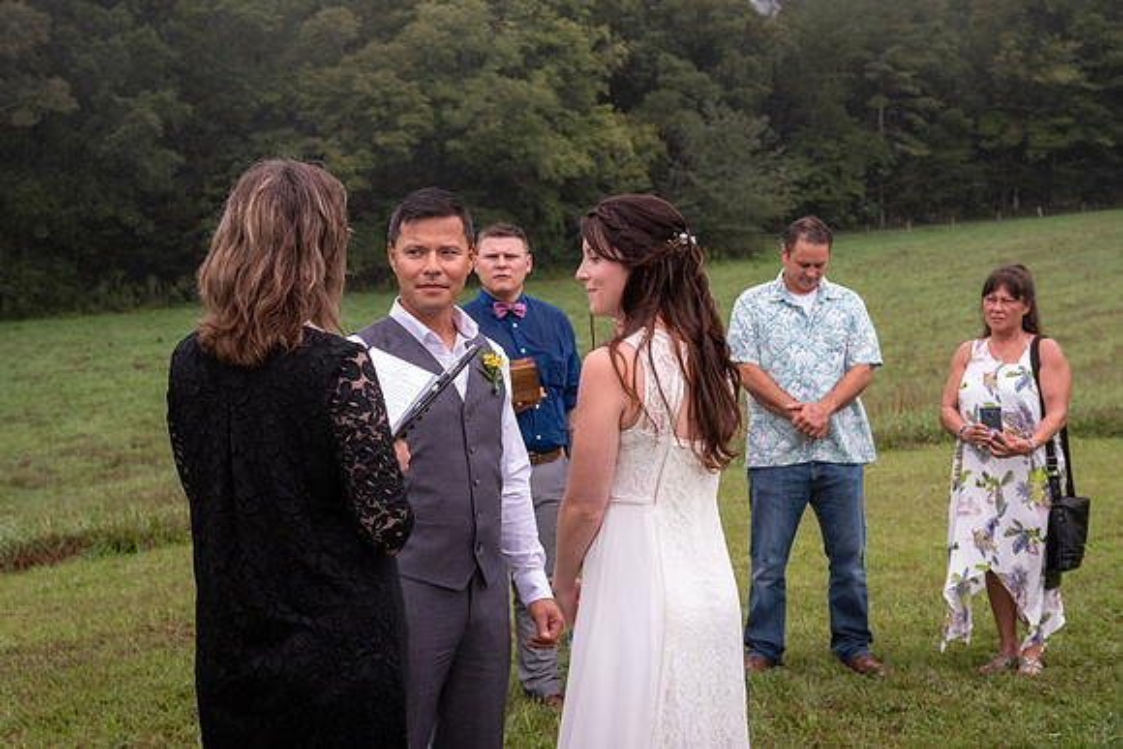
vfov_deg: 24.9
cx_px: 512
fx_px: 1697
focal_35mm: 54
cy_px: 342
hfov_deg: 36.6
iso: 1800
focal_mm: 50
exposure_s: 1/4000
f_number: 6.3
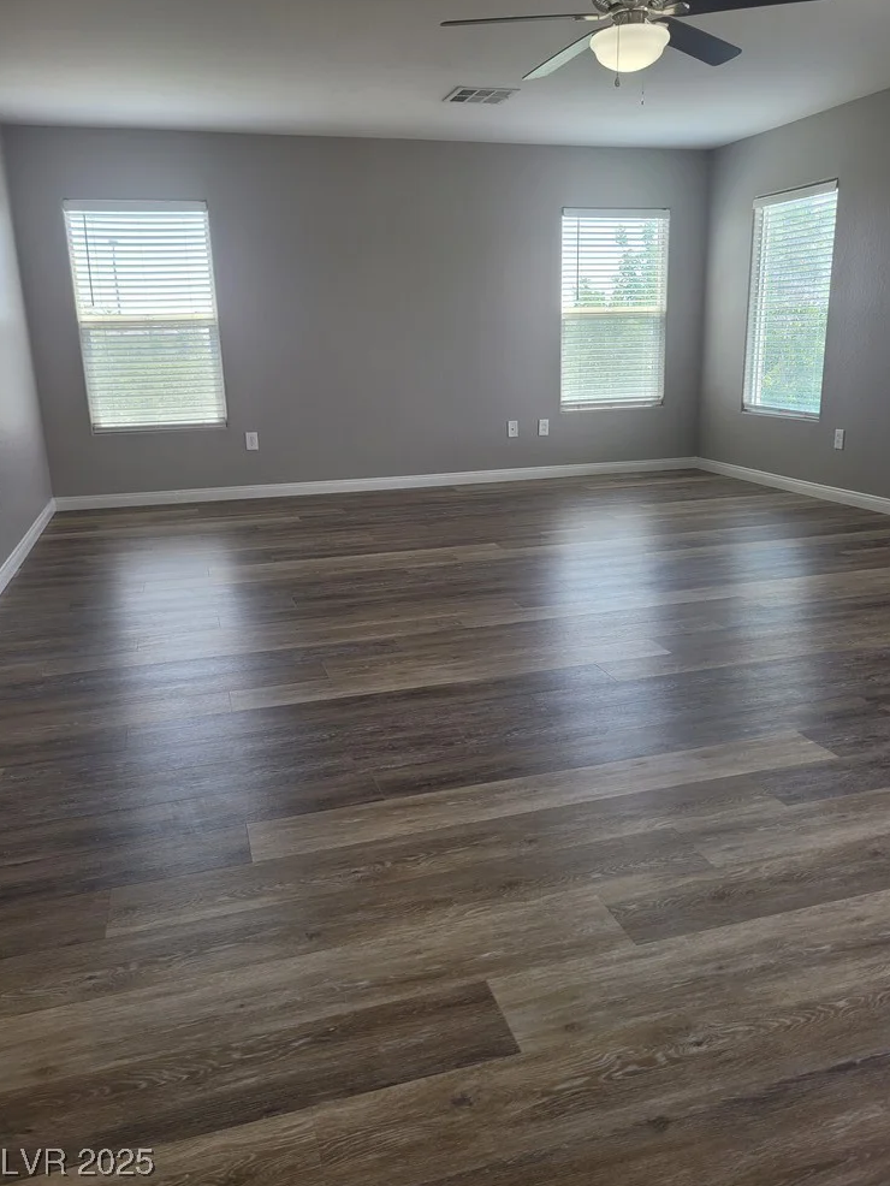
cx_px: 453
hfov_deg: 51.4
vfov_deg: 65.3
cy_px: 581
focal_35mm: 27
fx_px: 925
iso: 50
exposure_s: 1/120
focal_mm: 5.4
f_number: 1.8
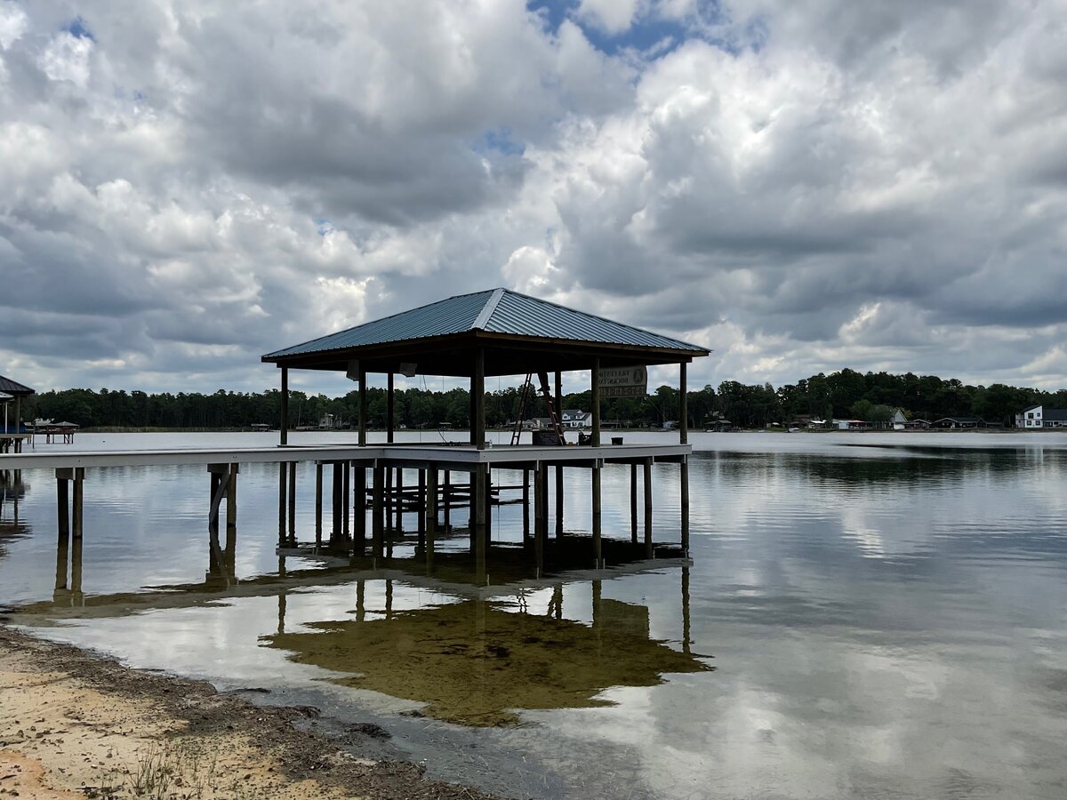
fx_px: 894
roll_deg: +0.5
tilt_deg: +0.4
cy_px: 400
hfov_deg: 61.7
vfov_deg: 48.2
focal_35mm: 29
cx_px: 534
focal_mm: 3
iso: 16
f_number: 1.8
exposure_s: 1/3125
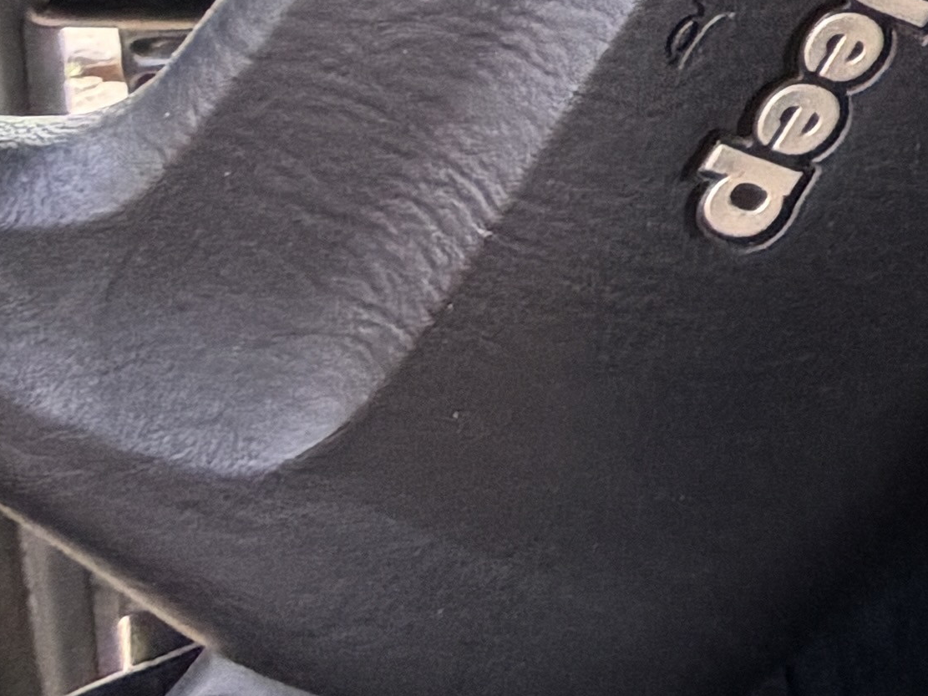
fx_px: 1930
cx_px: 2276
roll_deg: -0.9
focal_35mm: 72
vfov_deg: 13.9
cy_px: -1001
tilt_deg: -8.1
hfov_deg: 14.8
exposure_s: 1/121
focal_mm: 2.22
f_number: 2.2
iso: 160
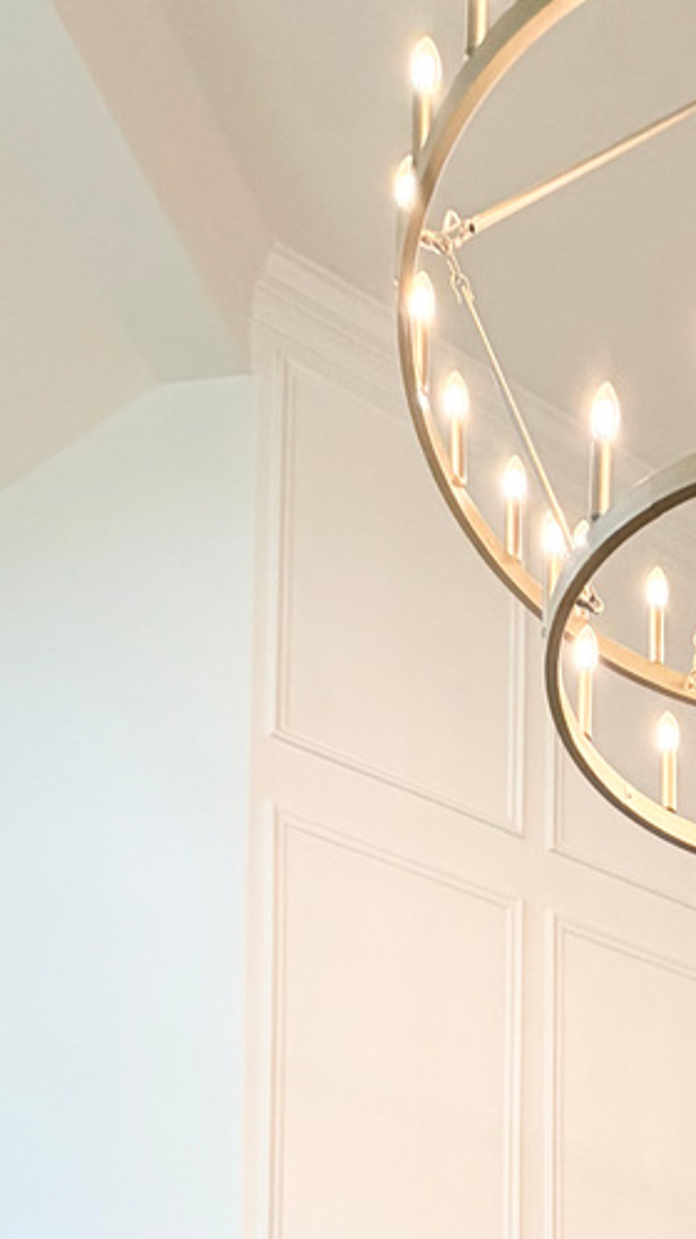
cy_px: 1699
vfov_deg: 31.1
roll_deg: +0.3
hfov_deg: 23.4
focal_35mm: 47
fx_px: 1543
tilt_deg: +4.9
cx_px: 825
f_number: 2.2
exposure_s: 1/120
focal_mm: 2.22
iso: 100
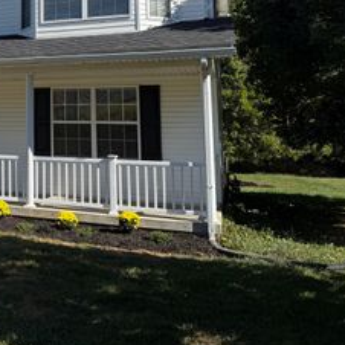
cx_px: -32
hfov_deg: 32.0
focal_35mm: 47
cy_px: 65
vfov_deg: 34.8
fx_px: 530
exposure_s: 1/3425
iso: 80
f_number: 1.78
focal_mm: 6.76
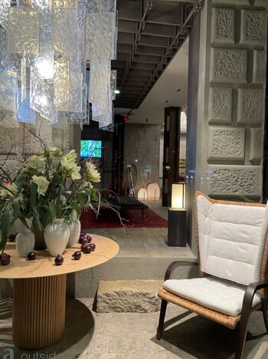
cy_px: 180
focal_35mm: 26
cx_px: 134
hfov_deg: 53.0
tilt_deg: -0.1
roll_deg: -0.2
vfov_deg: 67.4
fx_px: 269
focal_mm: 4.2
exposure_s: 1/50
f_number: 1.6
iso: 200
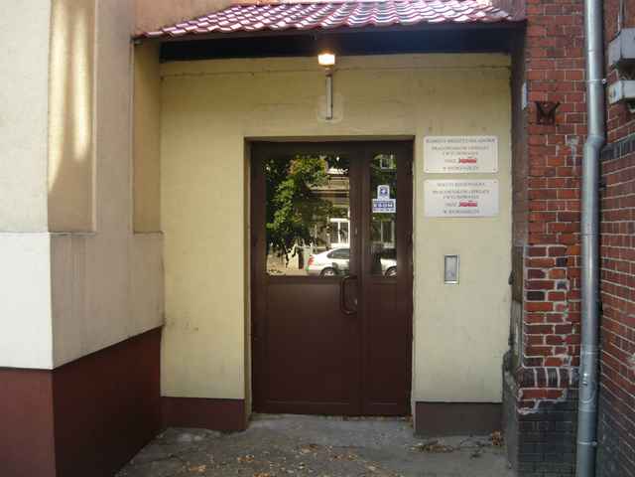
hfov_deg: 55.4
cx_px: 318
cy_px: 238
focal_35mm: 33
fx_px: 605
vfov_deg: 42.9
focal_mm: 5.5
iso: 100
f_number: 2.8
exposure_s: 1/160
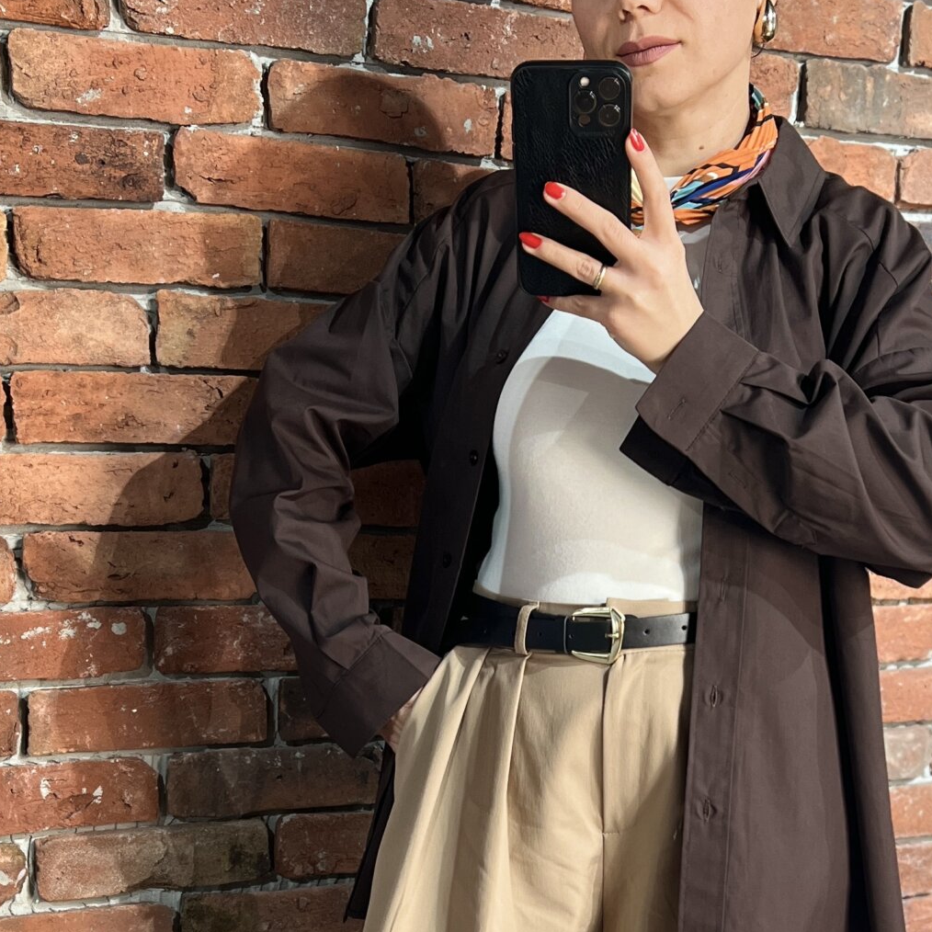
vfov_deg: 28.5
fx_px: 1767
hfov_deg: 29.5
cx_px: 561
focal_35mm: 58
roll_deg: -1.3
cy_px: 818
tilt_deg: -31.6
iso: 100
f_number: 1.5
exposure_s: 1/50
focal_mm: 5.7
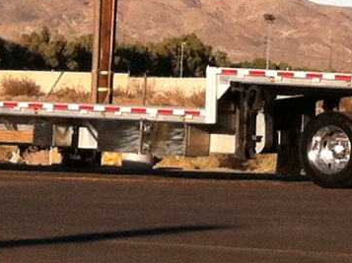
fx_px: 2580
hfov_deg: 7.8
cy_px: -51
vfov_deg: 5.8
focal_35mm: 254
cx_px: 351
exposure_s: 1/1500
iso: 80
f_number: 2.8
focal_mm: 3.85
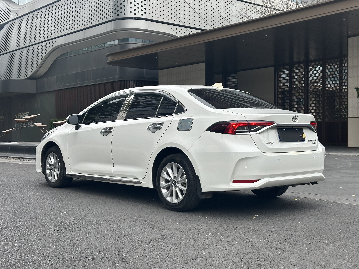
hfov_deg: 39.7
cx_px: 180
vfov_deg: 30.3
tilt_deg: -0.1
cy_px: 134
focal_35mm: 48
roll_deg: +0.5
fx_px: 498
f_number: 1.78
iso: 64
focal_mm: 6.86
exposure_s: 1/409
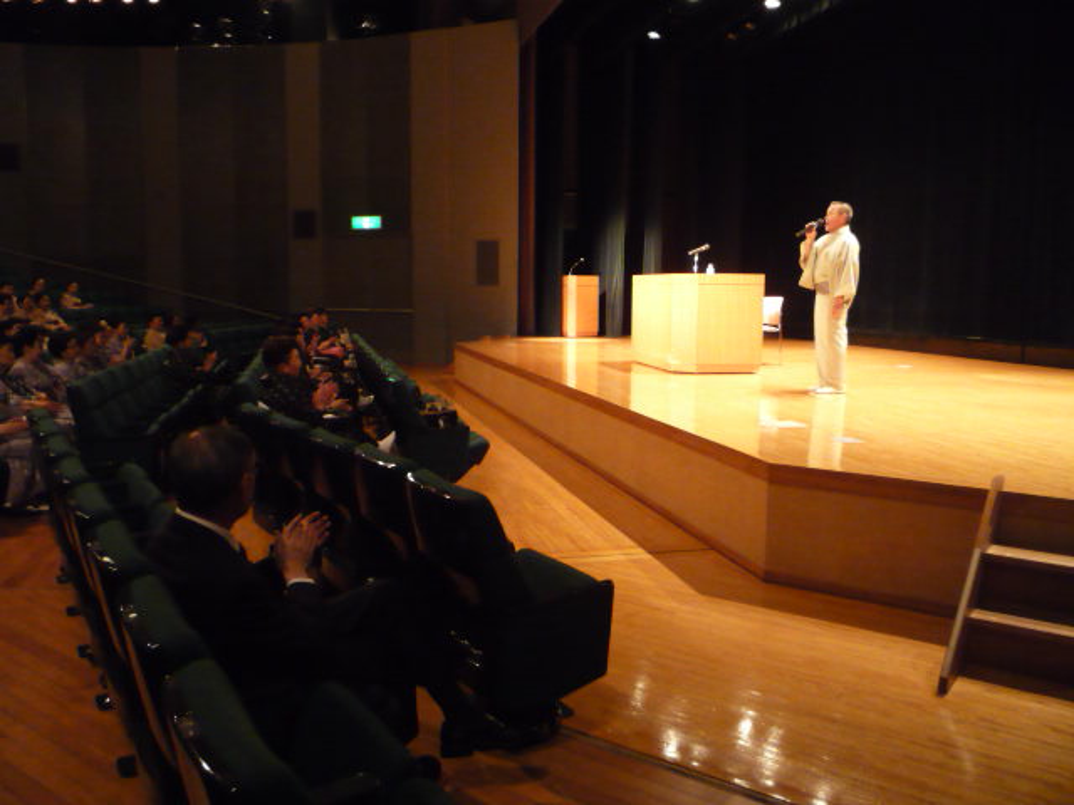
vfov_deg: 46.8
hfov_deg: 60.0
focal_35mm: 30
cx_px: 537
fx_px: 931
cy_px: 402
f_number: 3.3
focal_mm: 5.2
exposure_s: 1/25
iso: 800
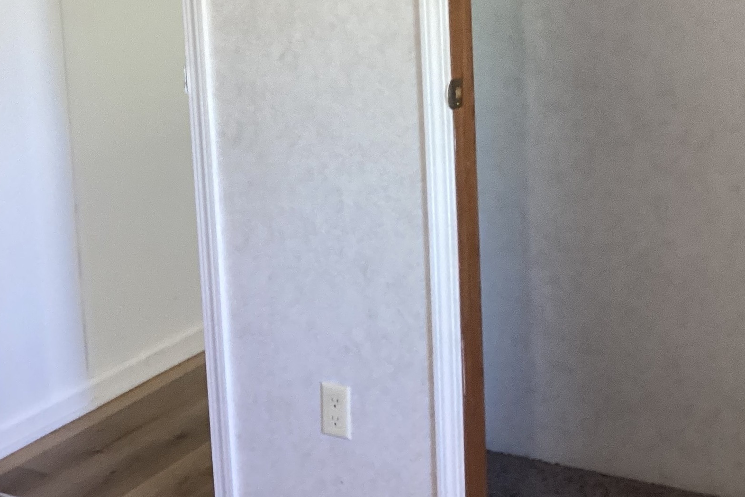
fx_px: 1304
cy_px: 52
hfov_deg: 31.6
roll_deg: +1.9
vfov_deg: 21.1
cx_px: 501
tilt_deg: -10.2
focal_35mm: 63
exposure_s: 1/50
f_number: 2.4
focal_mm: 3.3
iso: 250
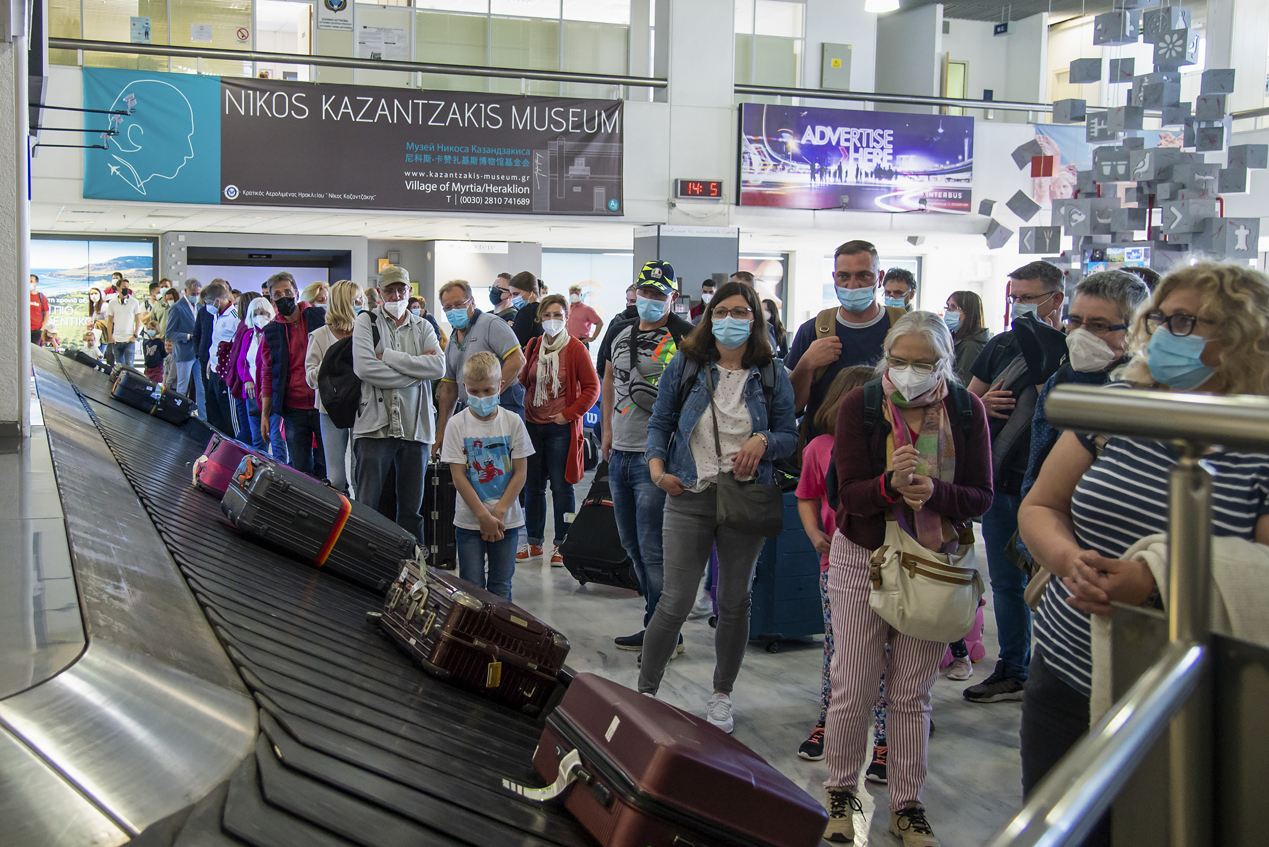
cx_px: 634
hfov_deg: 58.7
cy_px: 424
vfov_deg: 41.1
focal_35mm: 32
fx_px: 1128
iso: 3200
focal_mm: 32
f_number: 4
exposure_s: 1/80
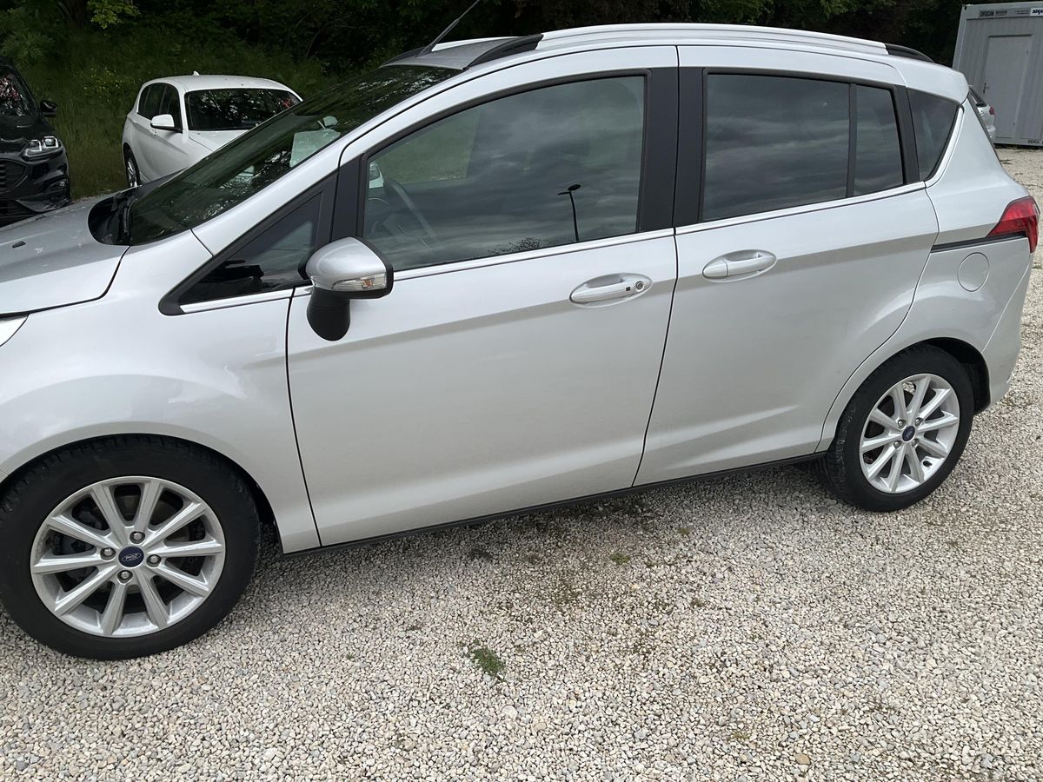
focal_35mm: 29
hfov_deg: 61.7
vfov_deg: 48.2
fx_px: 874
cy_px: 391
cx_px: 522
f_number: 1.8
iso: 25
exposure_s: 1/929
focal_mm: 3
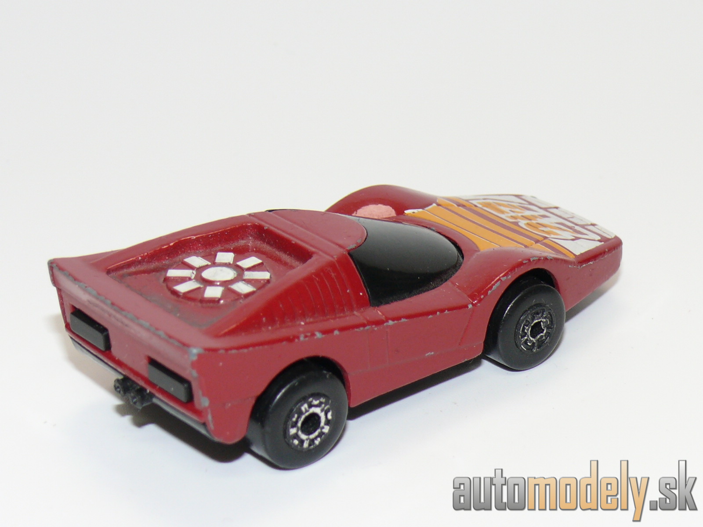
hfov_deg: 17.6
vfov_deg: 13.2
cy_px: 264
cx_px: 352
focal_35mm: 112
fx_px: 2275
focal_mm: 14.1
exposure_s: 1/30
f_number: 4
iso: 100
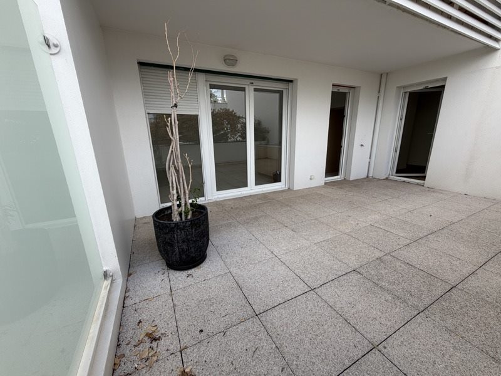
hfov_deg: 102.1
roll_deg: +2.3
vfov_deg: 85.7
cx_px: 250
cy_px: 188
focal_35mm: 14
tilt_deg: -15.0
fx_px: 203
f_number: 2.2
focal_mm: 2.22
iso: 40
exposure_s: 1/502
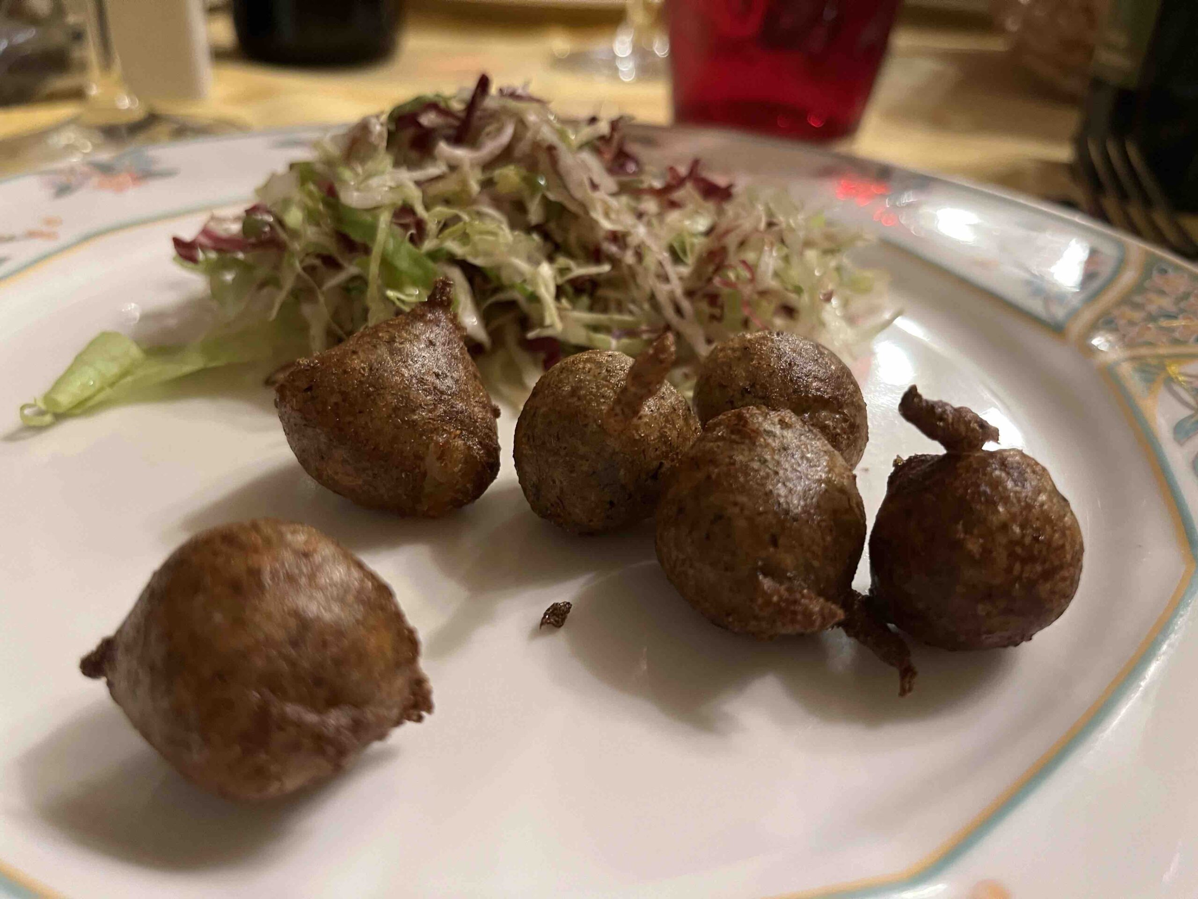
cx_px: 599
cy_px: 450
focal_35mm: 26
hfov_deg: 67.3
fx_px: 900
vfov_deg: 53.1
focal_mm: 5.1
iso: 400
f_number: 1.6
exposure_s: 1/33
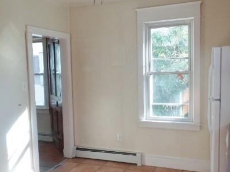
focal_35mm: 37
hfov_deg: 50.1
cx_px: 124
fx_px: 246
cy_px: 90
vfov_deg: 38.6
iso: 100
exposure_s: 1/100
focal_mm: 4.1
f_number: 3.5
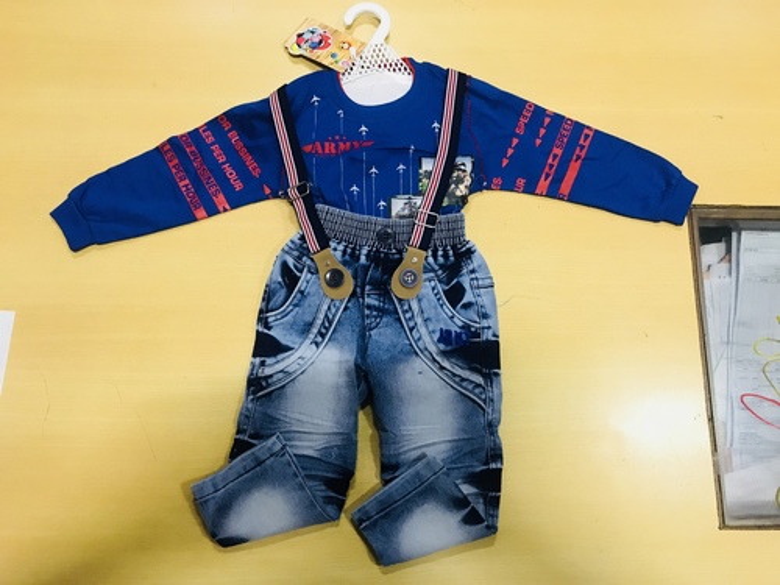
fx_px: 631
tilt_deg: -77.7
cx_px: 390
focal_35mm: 28
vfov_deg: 49.7
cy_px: 292
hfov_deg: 63.4
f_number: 1.8
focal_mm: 3.99
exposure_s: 1/17
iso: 80
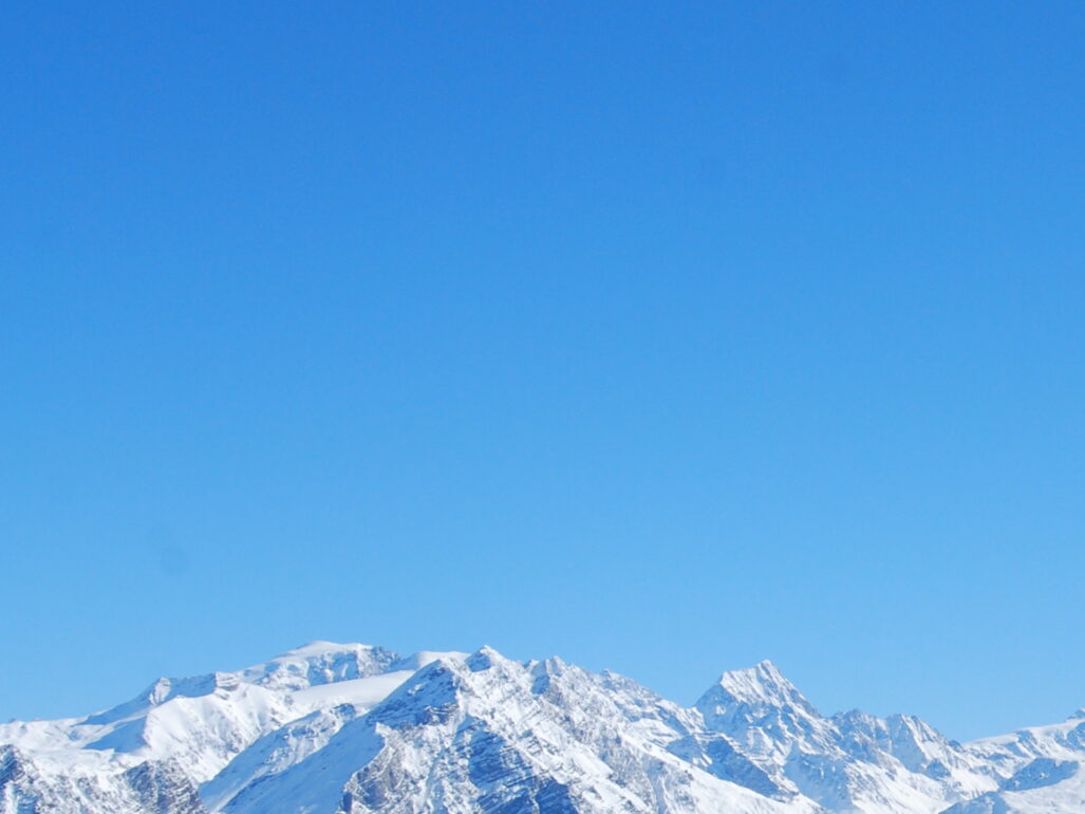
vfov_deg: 13.6
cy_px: 680
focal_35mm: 108
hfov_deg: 17.8
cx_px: 1090
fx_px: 3385
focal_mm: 30
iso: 200
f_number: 11
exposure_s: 1/500
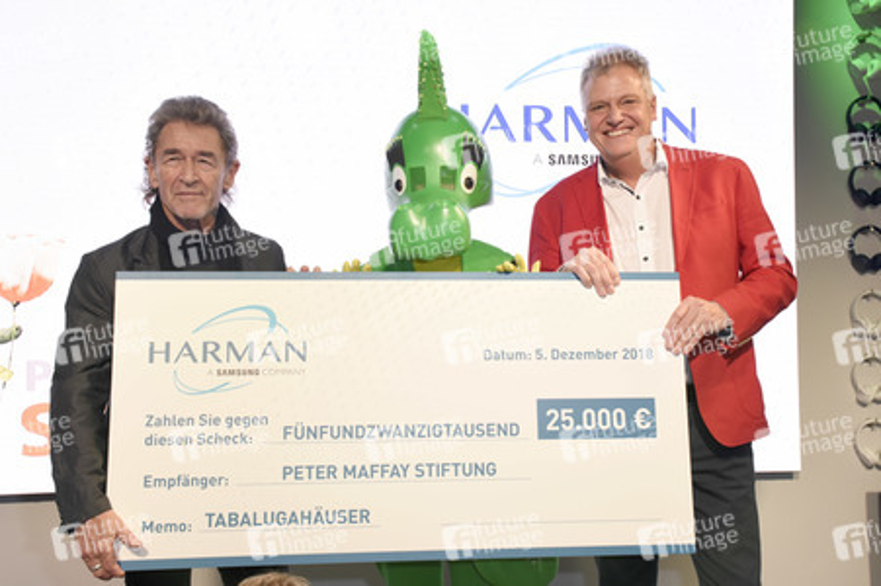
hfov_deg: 48.0
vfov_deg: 33.0
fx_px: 990
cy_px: 293
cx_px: 440
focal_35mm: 40
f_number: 6.3
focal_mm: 27
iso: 800
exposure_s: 1/160
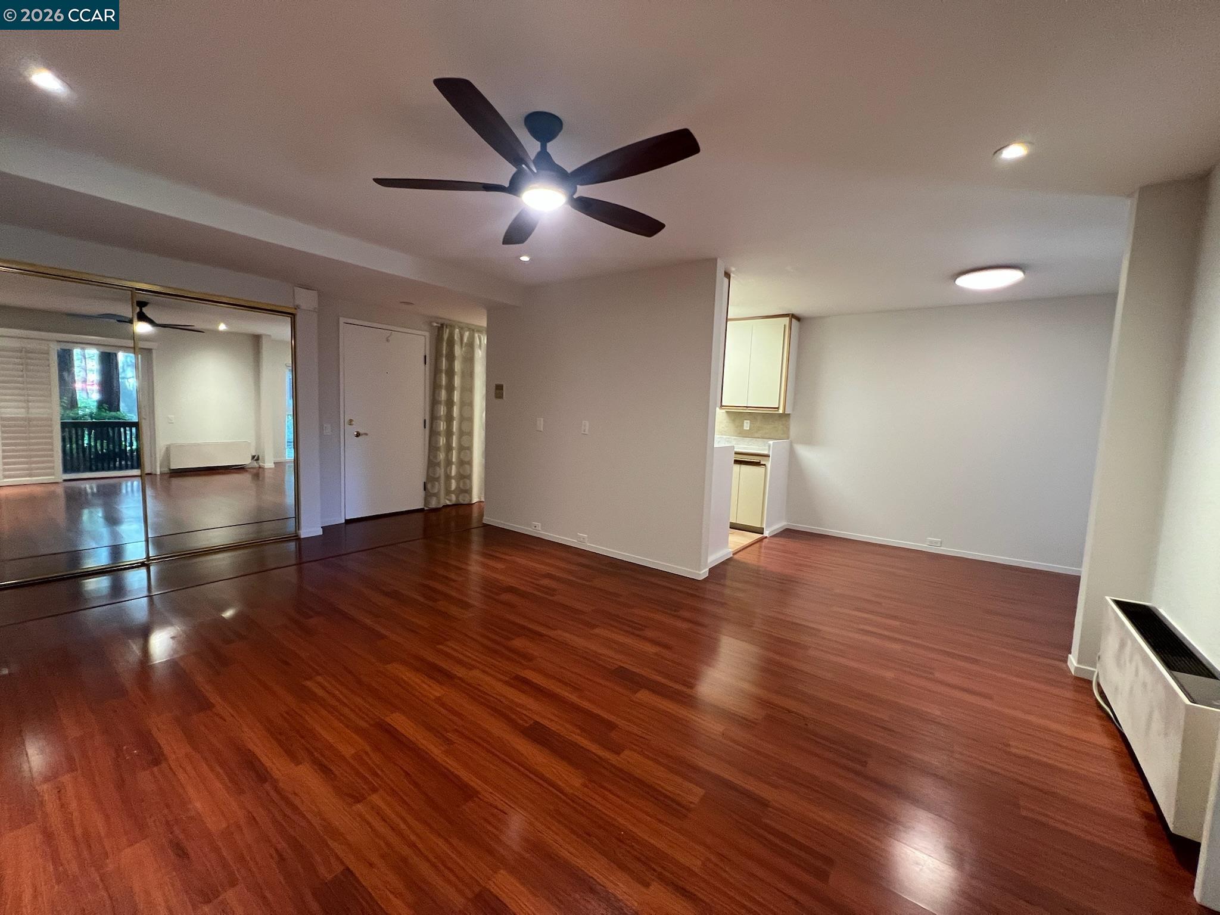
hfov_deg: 106.2
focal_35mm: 13
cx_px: 610
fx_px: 458
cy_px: 458
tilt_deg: -5.3
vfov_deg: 89.9
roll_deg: -1.8
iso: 320
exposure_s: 1/60
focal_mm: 1.57
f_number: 1.8
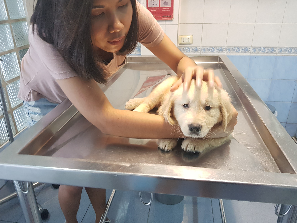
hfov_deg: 65.3
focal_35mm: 27
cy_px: 113
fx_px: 232
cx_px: 144
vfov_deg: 51.4
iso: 200
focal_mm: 4.2
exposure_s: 1/33
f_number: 1.7
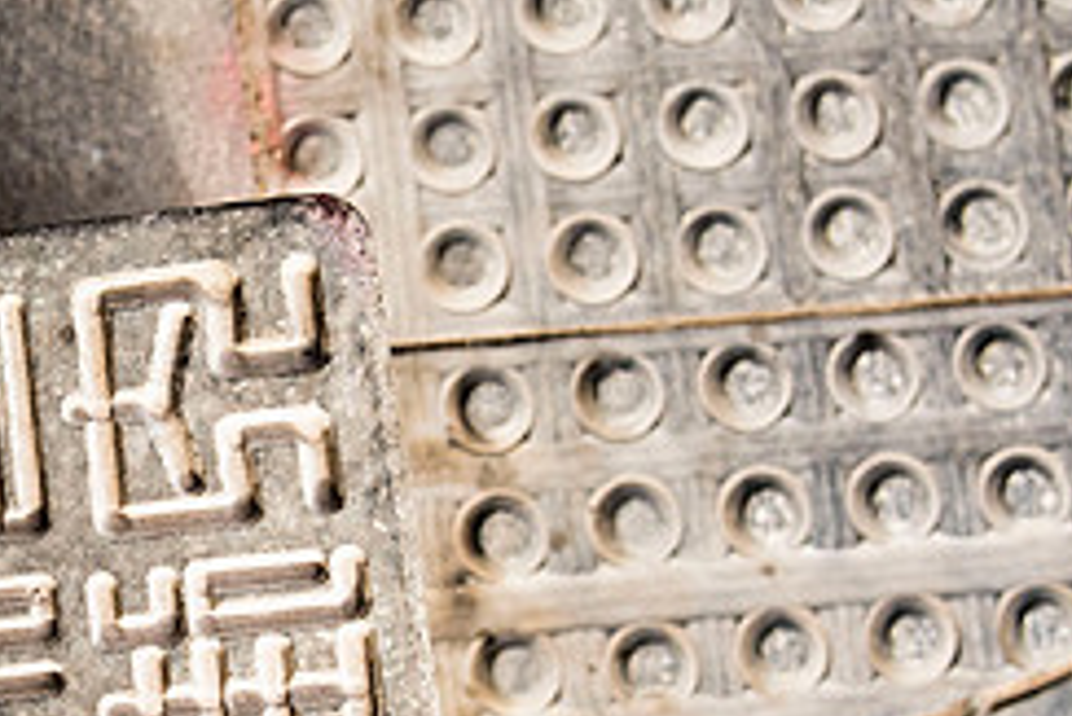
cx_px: 38
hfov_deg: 21.5
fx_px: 2741
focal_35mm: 92
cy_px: 562
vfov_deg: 14.8
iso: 500
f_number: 4
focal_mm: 32
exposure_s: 1/1600
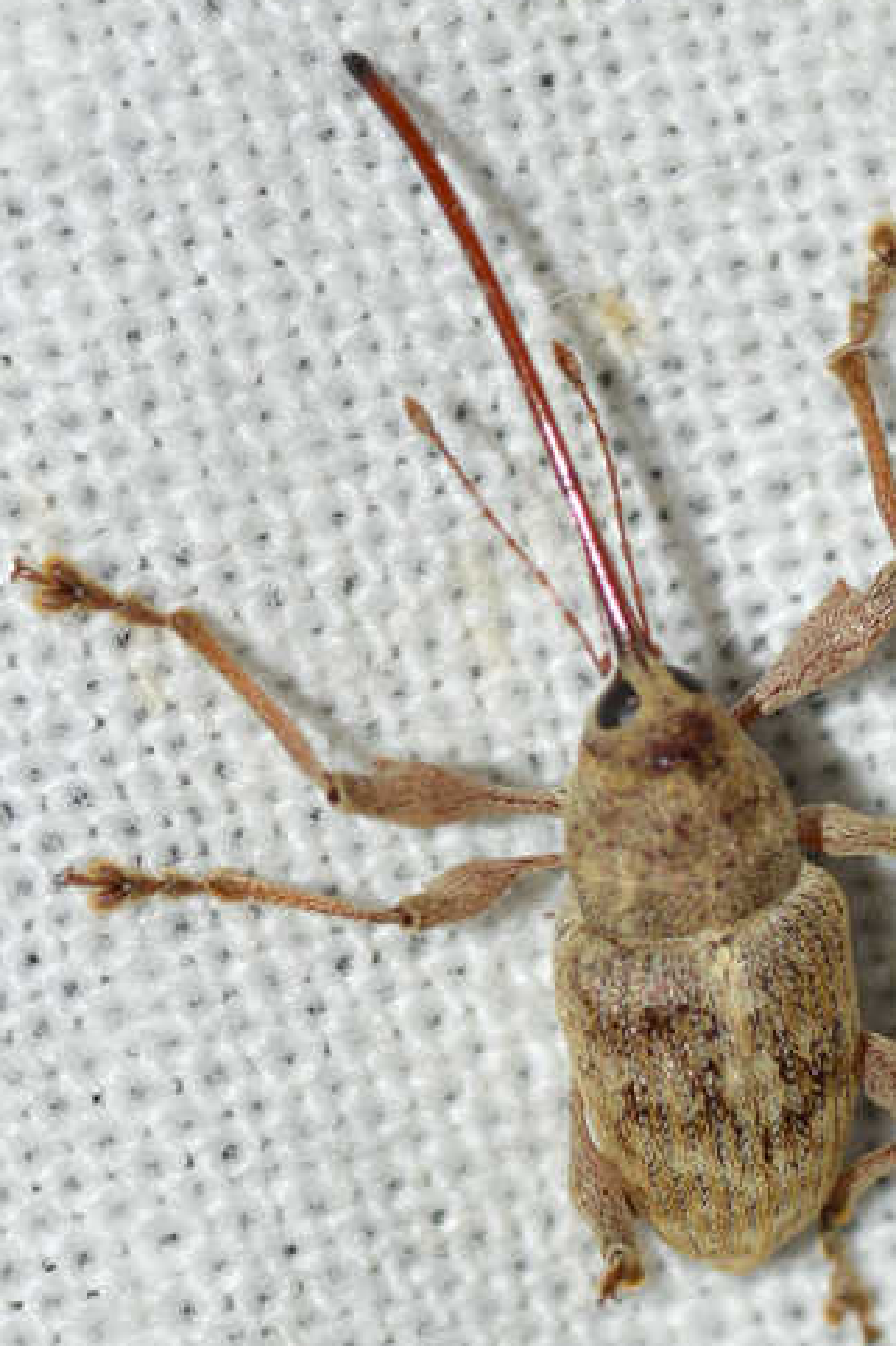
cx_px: 592
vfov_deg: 10.3
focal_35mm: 199
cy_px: 740
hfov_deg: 6.9
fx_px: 7434
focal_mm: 100
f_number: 20
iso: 200
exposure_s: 1/200
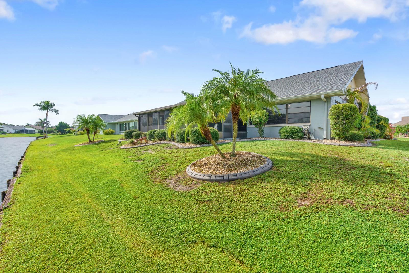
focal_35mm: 16
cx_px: 204
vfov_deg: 73.8
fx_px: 182
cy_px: 136
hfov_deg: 96.7
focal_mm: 16
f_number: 8
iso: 200
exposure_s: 1/400
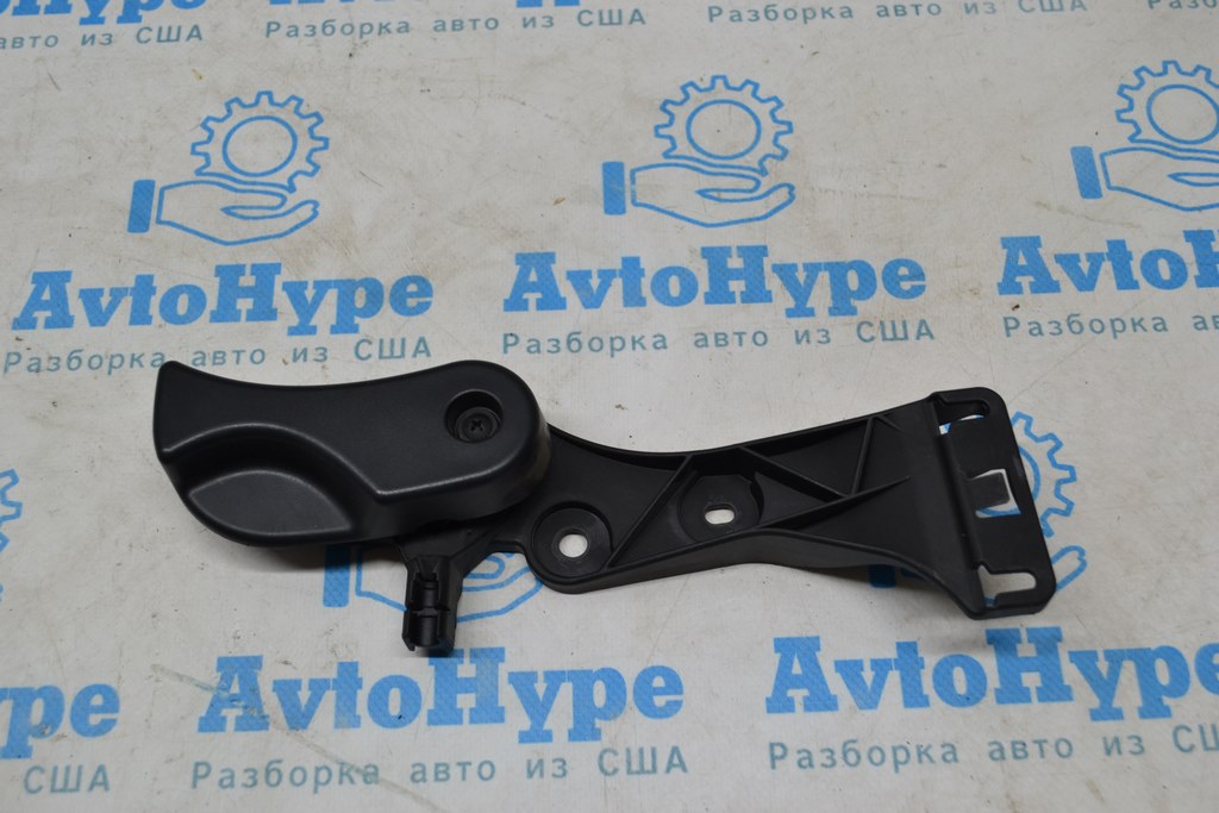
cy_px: 406
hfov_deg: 46.4
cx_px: 610
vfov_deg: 31.9
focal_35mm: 42
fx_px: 1422
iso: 400
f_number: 5
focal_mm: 28
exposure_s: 1/100
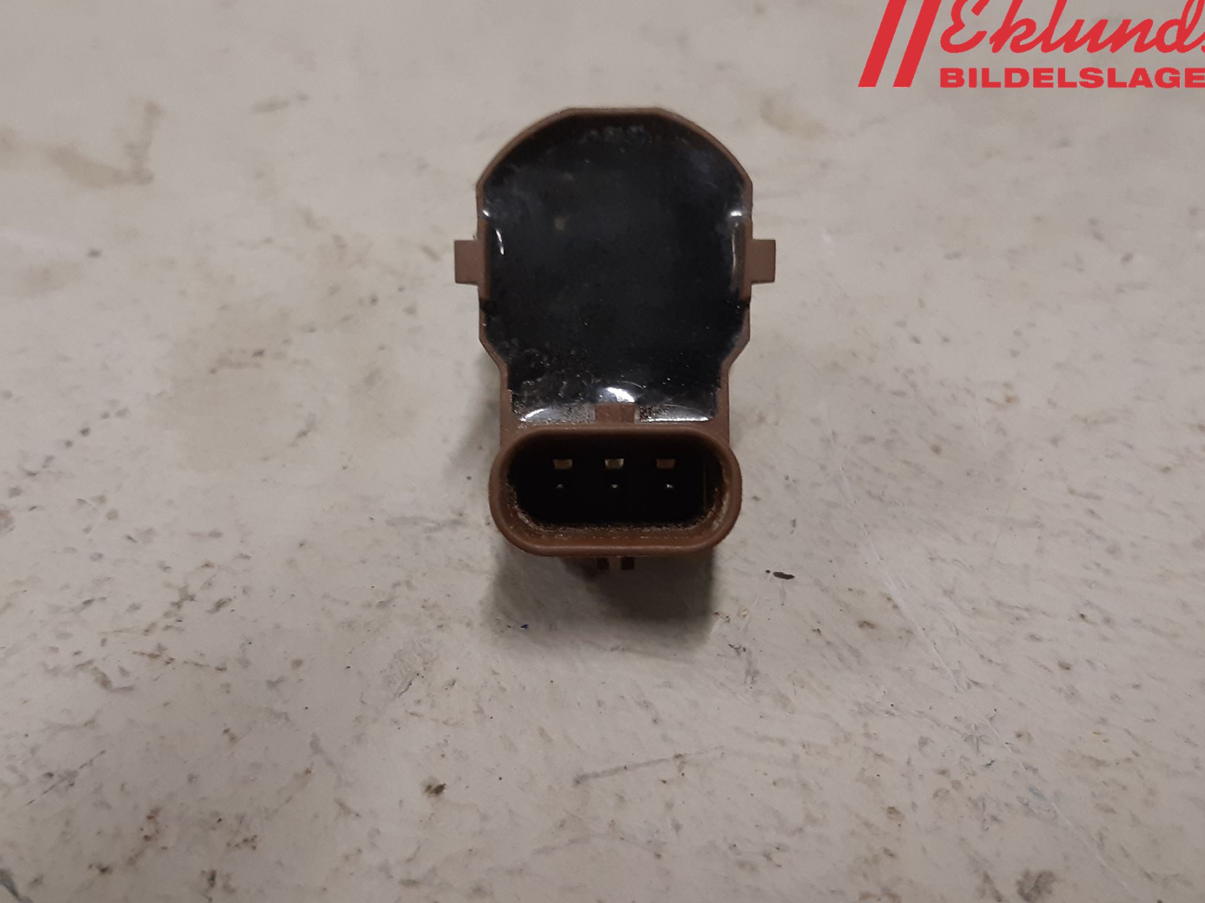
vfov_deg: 51.4
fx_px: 940
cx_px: 607
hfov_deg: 65.3
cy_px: 453
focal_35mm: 27
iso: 160
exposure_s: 1/50
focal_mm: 3.93
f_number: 1.7
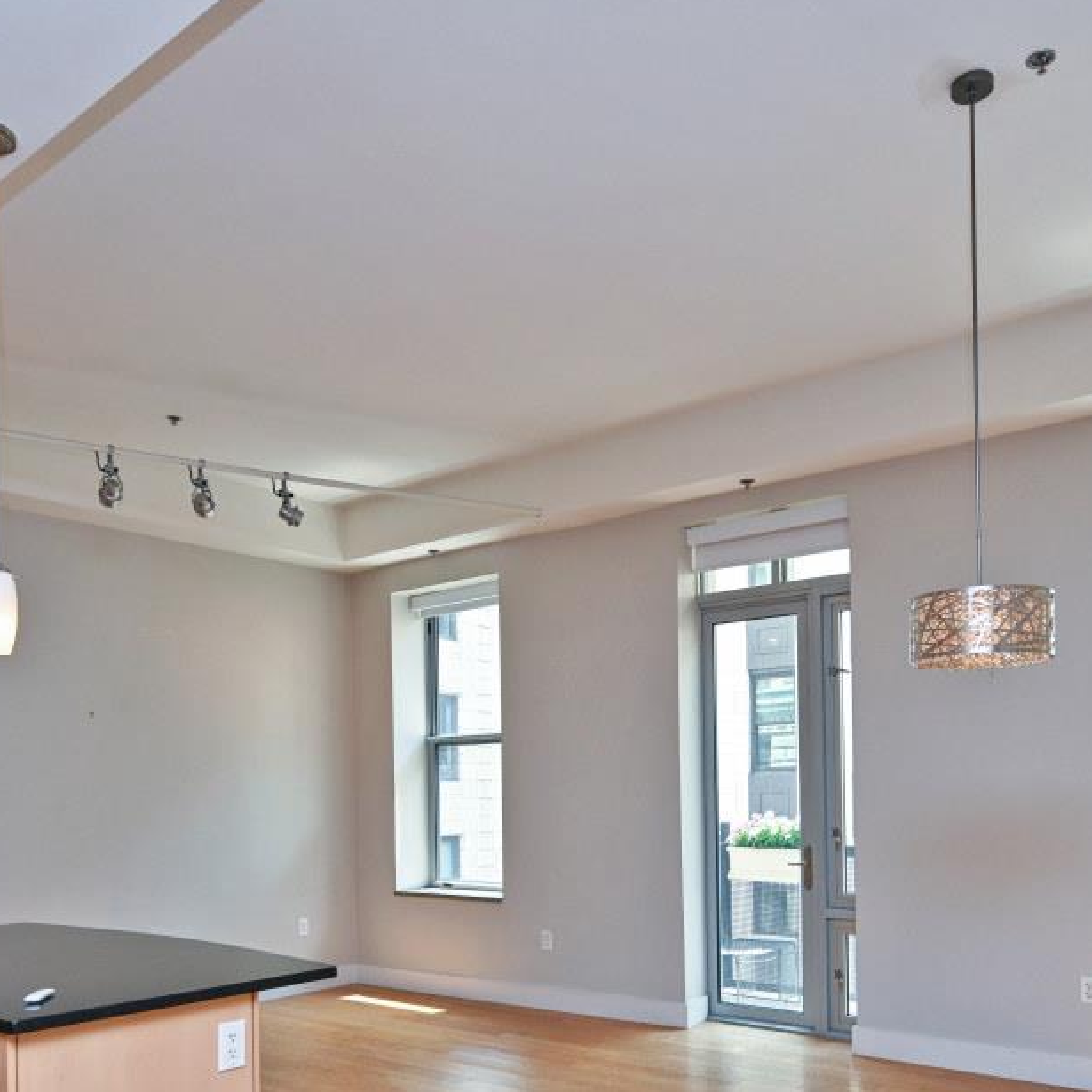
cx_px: 545
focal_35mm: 29
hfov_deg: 55.6
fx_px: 1035
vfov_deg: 53.6
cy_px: 790
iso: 200
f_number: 5
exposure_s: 1/100
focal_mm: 14
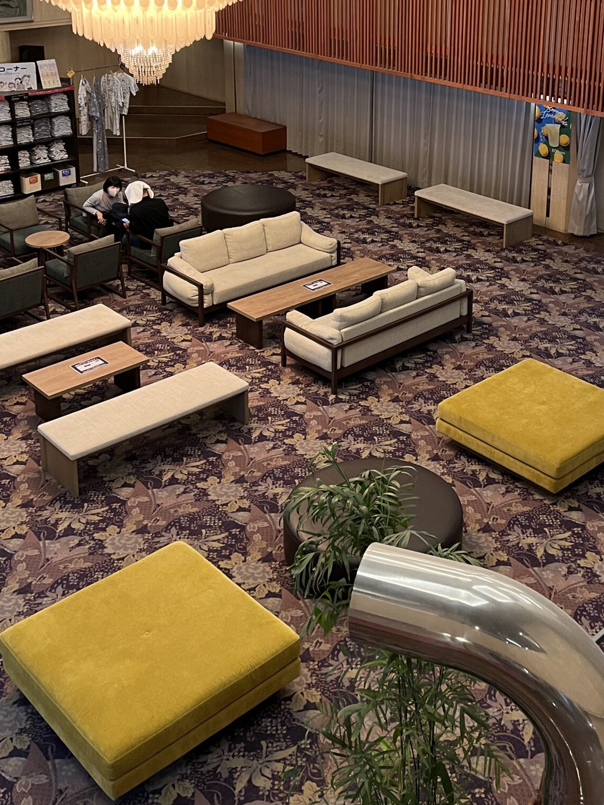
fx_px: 1024
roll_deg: -1.4
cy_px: 156
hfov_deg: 32.7
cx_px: 390
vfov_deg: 41.1
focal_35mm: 44
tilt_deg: -15.2
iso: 160
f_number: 1.6
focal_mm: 5.1
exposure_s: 1/50
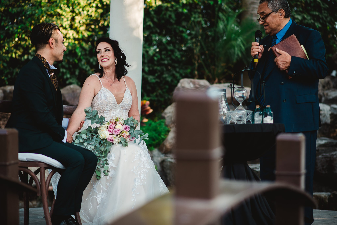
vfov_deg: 16.1
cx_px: 168
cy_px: 112
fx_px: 796
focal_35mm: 85
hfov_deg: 23.9
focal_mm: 85
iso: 100
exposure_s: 1/640
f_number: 2.5
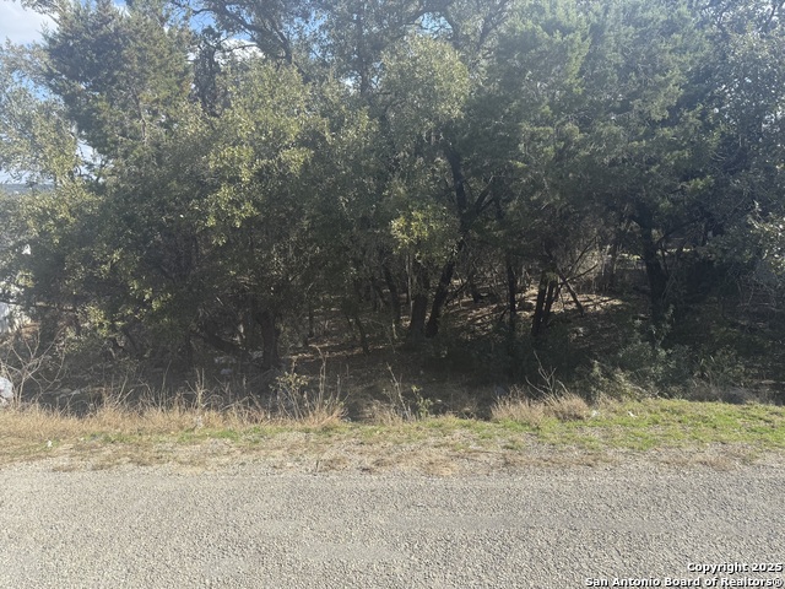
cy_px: 294
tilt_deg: -8.3
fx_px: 544
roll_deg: -1.3
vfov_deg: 56.8
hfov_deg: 71.6
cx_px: 392
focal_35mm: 24
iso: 80
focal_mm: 6.76
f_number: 1.78
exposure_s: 1/1855
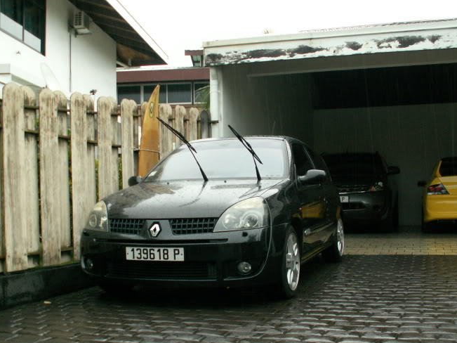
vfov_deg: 33.5
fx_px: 568
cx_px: 241
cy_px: 205
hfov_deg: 43.8
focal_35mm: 43
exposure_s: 1/40
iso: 160
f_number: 2.8
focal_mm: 5.86
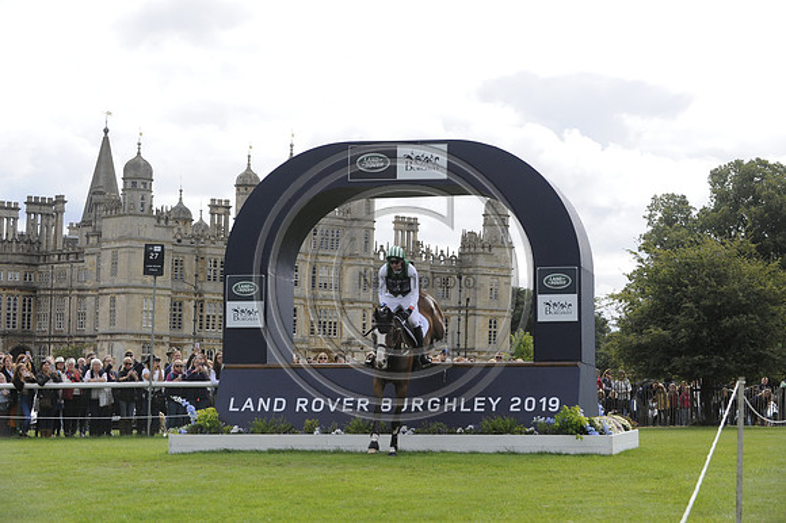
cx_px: 393
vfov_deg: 13.9
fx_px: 2138
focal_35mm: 98
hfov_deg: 20.8
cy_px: 262
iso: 1600
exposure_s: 1/3200
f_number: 6.3
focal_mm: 98
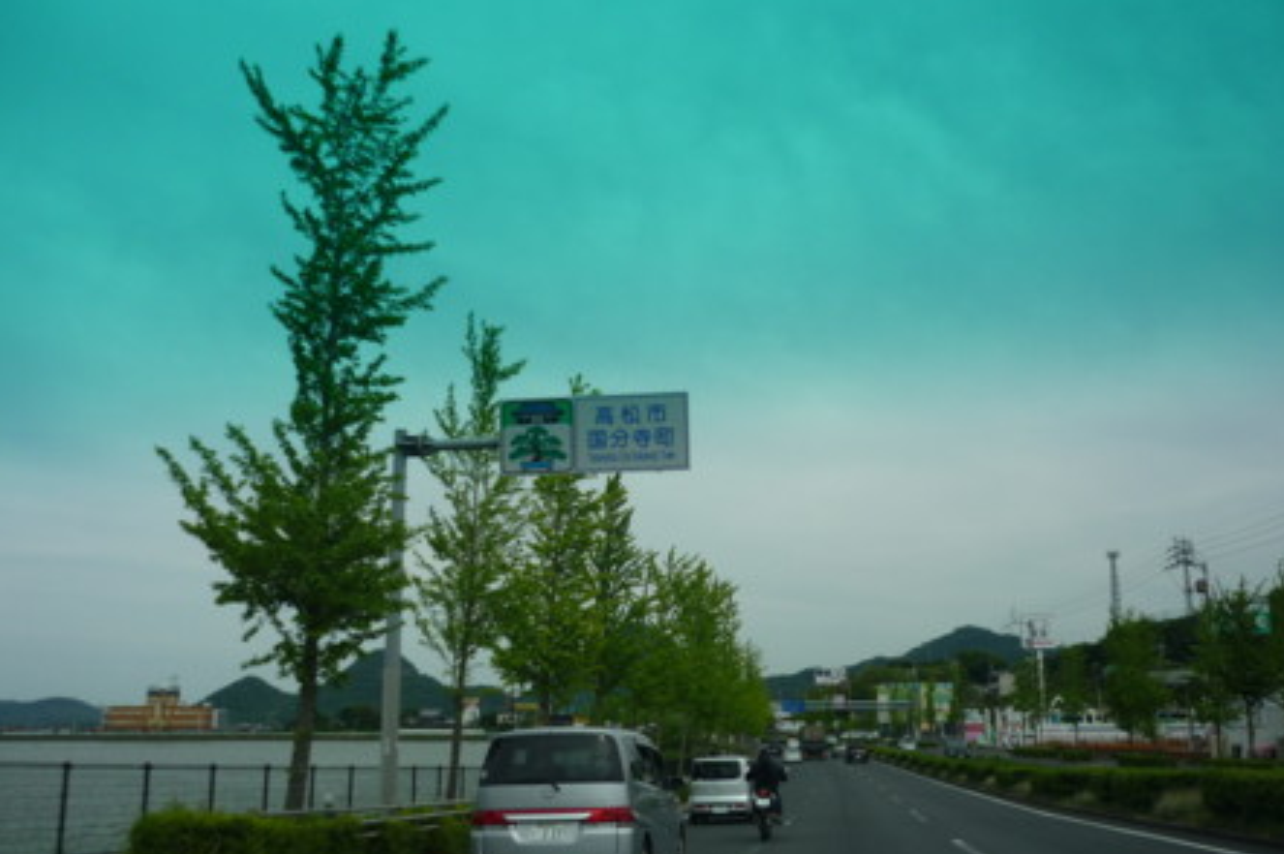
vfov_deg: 37.8
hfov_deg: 54.5
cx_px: 645
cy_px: 436
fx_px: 1247
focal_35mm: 35
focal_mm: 5.5
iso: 100
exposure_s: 1/250
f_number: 8
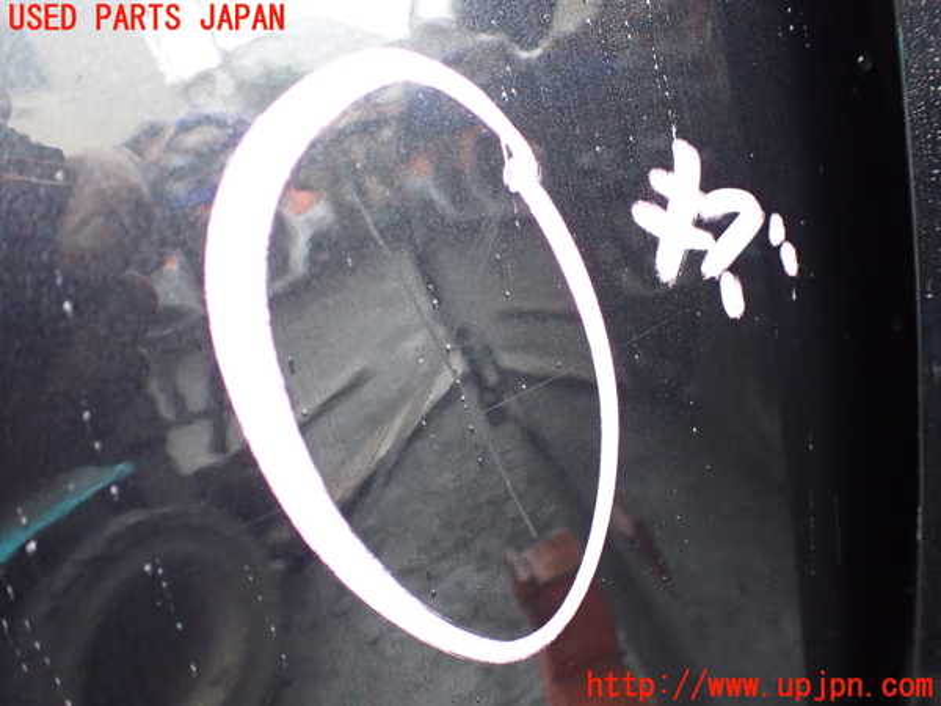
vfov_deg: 46.8
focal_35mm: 30
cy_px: 353
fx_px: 816
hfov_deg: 60.0
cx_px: 470
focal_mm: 5.4
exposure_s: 1/80
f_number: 2.3
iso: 800
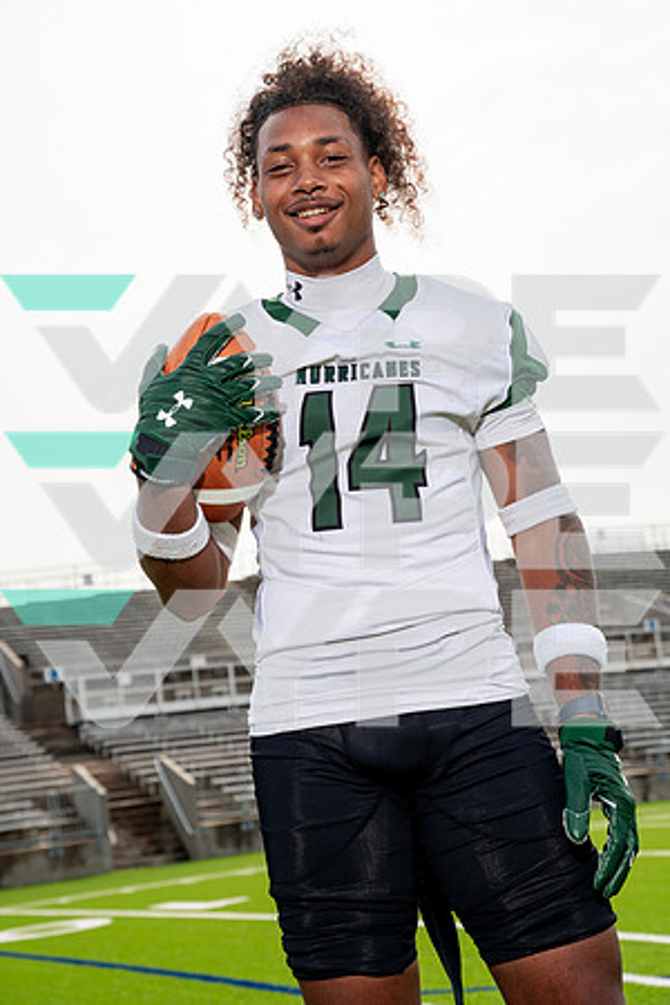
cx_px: 335
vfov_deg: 34.5
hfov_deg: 23.4
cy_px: 502
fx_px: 1619
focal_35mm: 58
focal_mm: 58
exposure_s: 1/500
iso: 100
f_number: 5.6
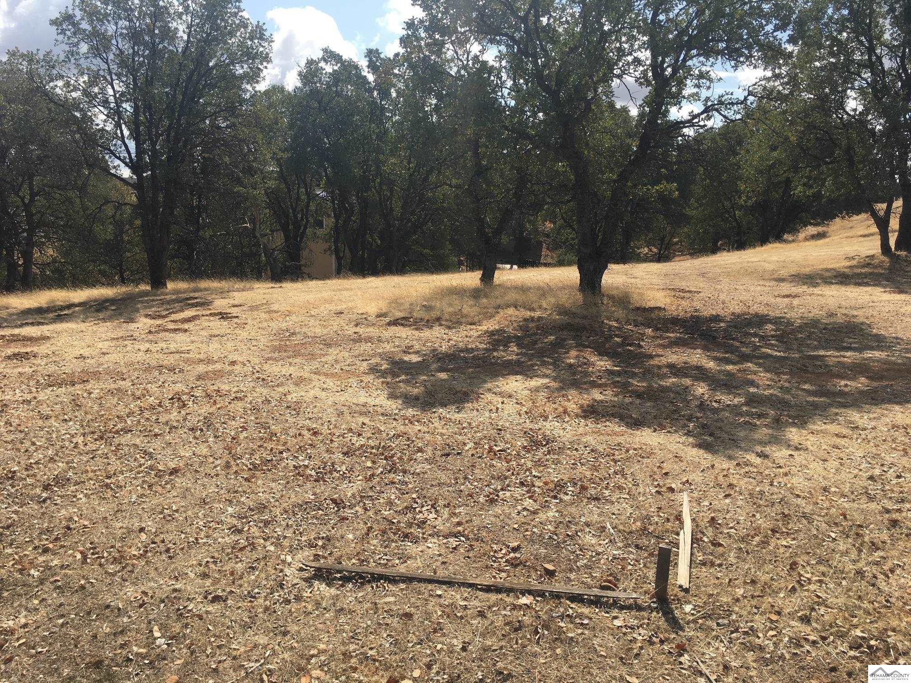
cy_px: 342
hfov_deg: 61.7
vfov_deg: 48.2
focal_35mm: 29
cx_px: 456
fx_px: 763
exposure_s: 1/1570
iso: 25
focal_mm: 4.15
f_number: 2.2
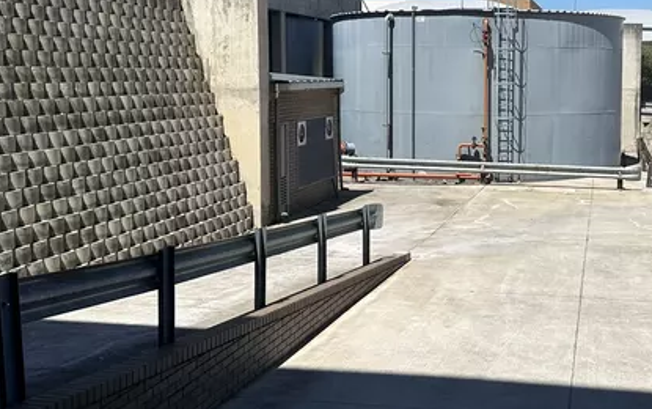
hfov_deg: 40.1
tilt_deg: -9.2
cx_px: 474
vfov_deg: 26.3
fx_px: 871
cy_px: 142
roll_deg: -1.5
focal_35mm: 49
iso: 80
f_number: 1.78
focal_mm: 6.86
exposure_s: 1/5525
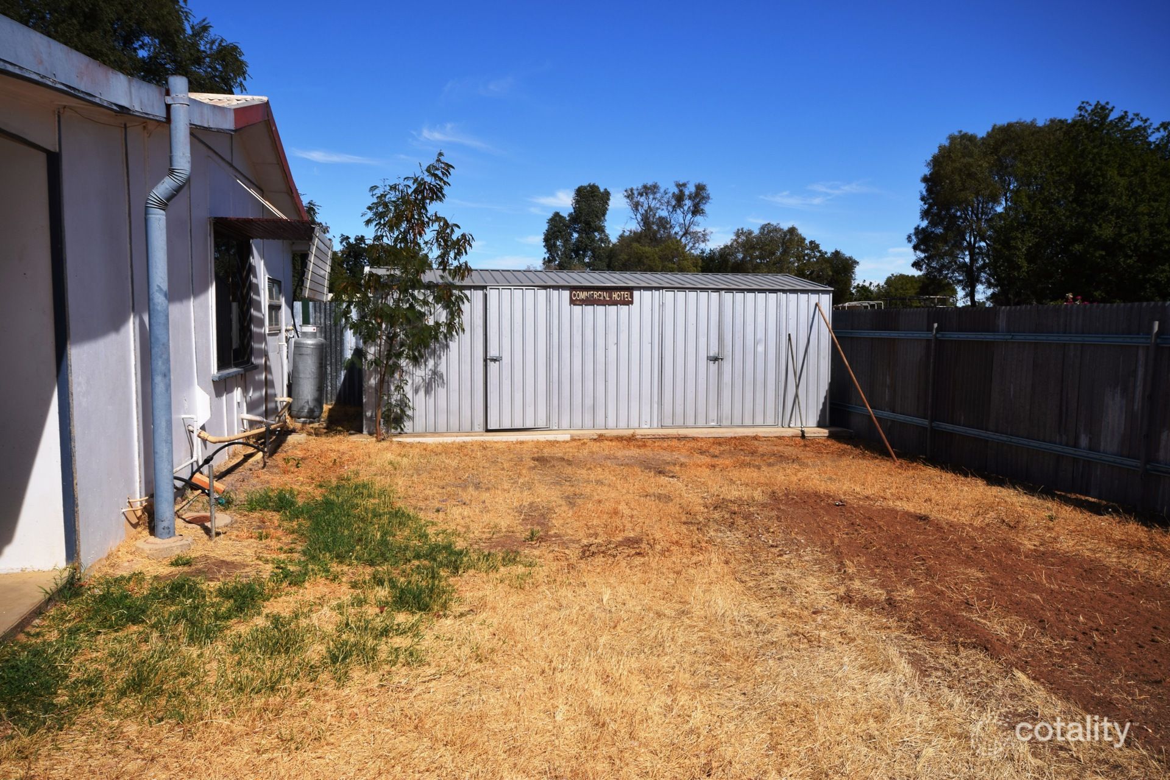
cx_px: 585
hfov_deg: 61.9
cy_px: 390
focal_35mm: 30
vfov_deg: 43.6
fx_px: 975
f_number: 13
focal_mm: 20
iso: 100
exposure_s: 1/200
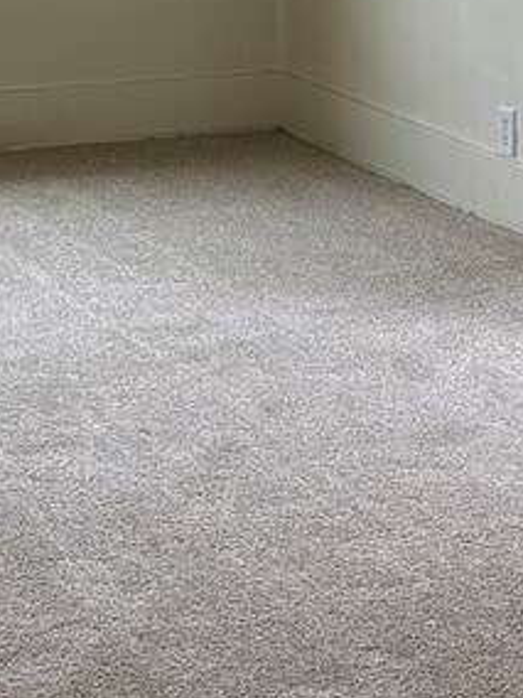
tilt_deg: -7.1
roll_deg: +0.8
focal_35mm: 132
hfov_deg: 11.0
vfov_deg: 14.6
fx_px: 2659
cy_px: -37
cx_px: -110
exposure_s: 1/121
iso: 64
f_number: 1.6
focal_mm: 5.96
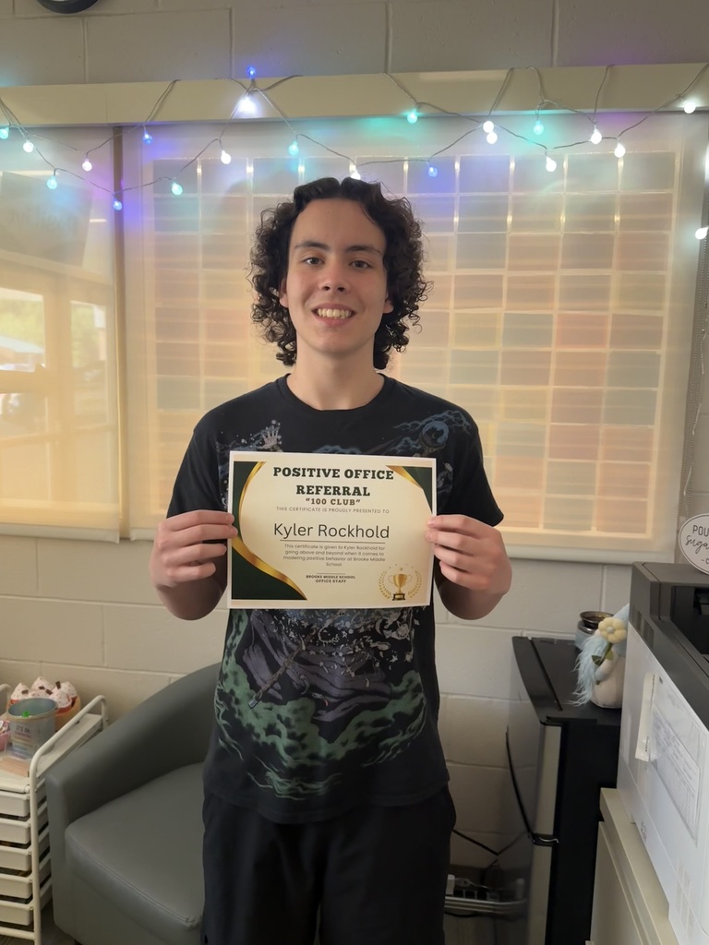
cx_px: 354
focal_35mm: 24
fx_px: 655
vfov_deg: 71.6
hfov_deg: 56.8
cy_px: 472
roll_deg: -0.6
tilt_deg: -7.5
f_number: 1.78
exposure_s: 1/60
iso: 400
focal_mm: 6.76
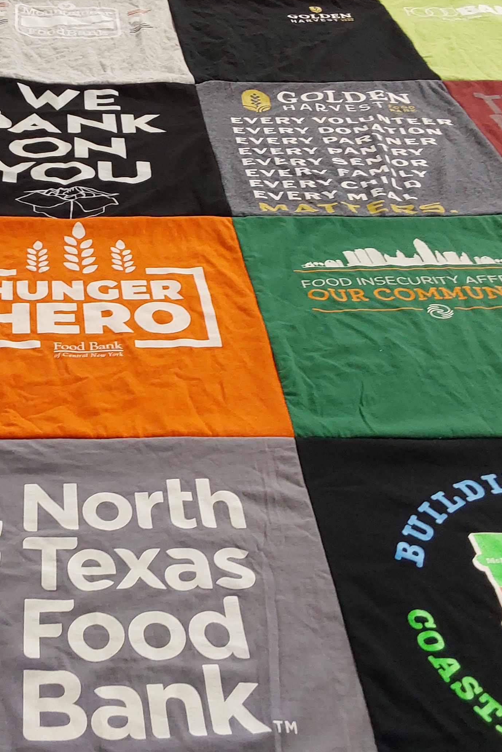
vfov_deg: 42.7
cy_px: 371
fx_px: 962
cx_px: 58
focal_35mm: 46
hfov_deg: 28.2
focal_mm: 2.91
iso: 125
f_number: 1.9
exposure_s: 1/60
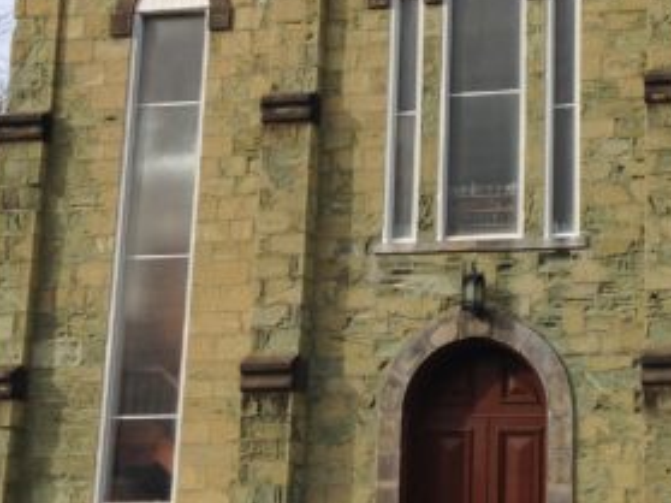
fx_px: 1763
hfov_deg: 21.3
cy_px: 176
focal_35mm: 91
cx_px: 548
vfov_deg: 16.2
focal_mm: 4.12
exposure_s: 1/1022
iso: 50
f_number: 2.4
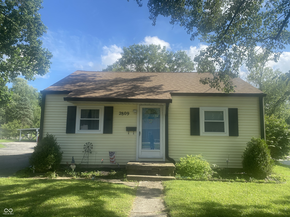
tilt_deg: +6.2
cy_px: 108
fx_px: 218
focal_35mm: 26
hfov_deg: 67.3
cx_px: 145
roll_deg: +0.1
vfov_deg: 53.1
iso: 32
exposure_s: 1/1330
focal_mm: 4.25
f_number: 1.8
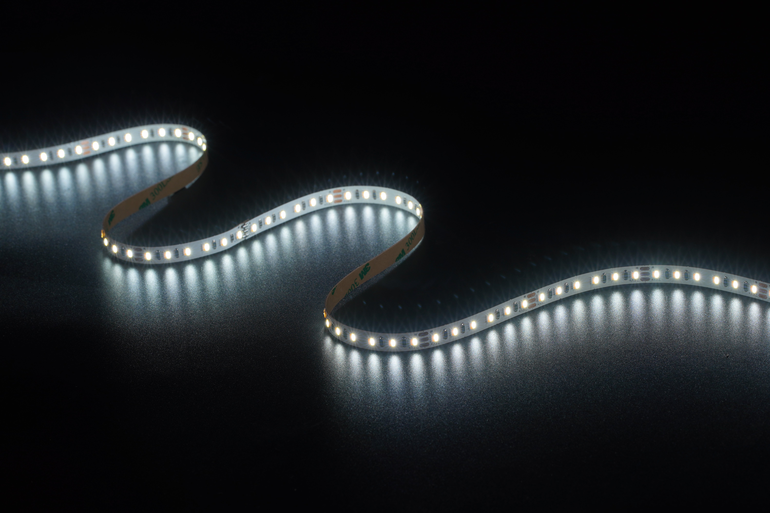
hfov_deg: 20.4
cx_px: 385
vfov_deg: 13.7
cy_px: 256
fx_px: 2139
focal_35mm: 100
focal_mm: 100
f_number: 14
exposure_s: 1/40
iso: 100
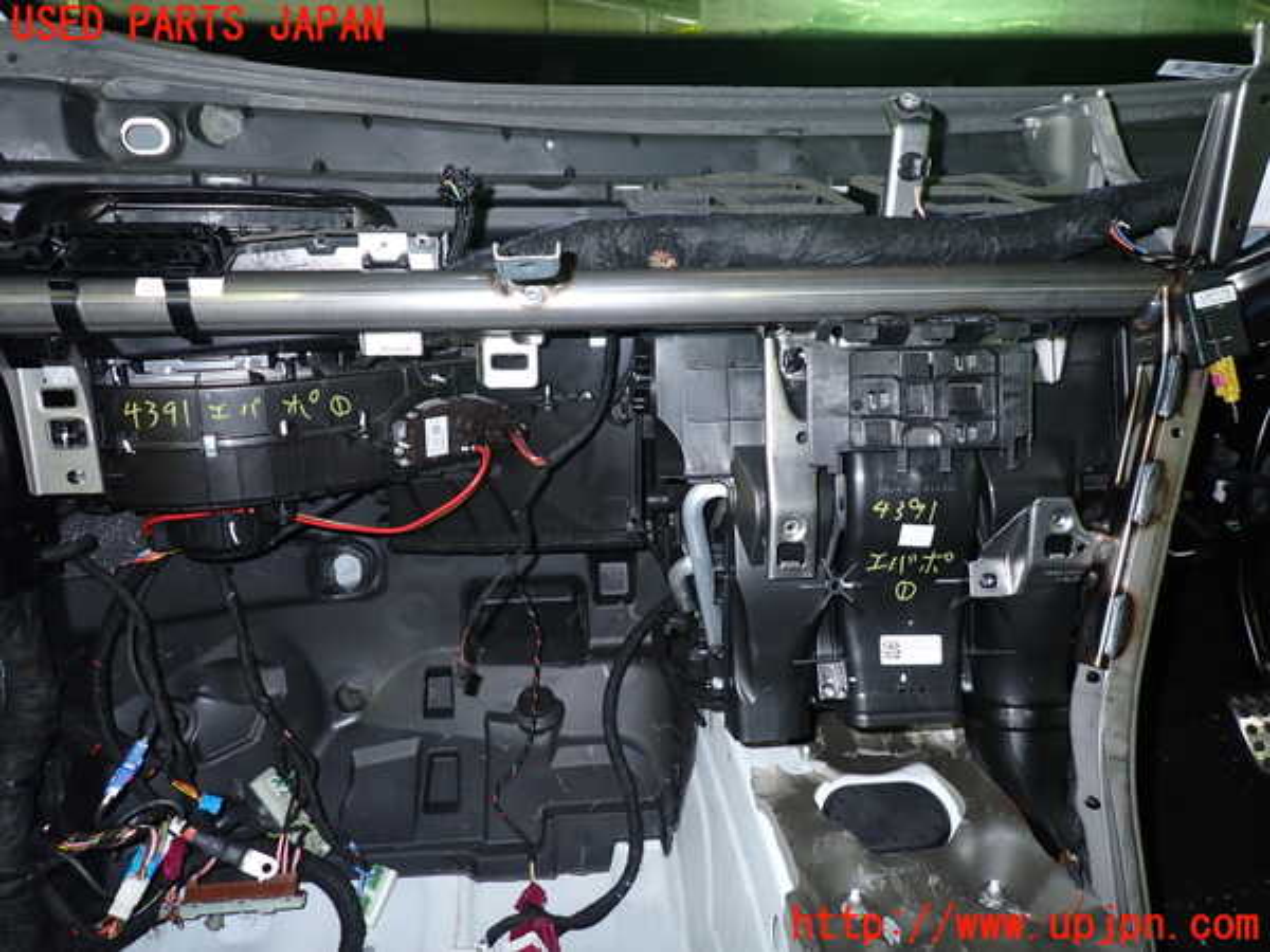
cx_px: 635
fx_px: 917
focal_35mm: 25
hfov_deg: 69.4
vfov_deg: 54.9
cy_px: 476
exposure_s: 1/30
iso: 200
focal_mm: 4.5
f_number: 2
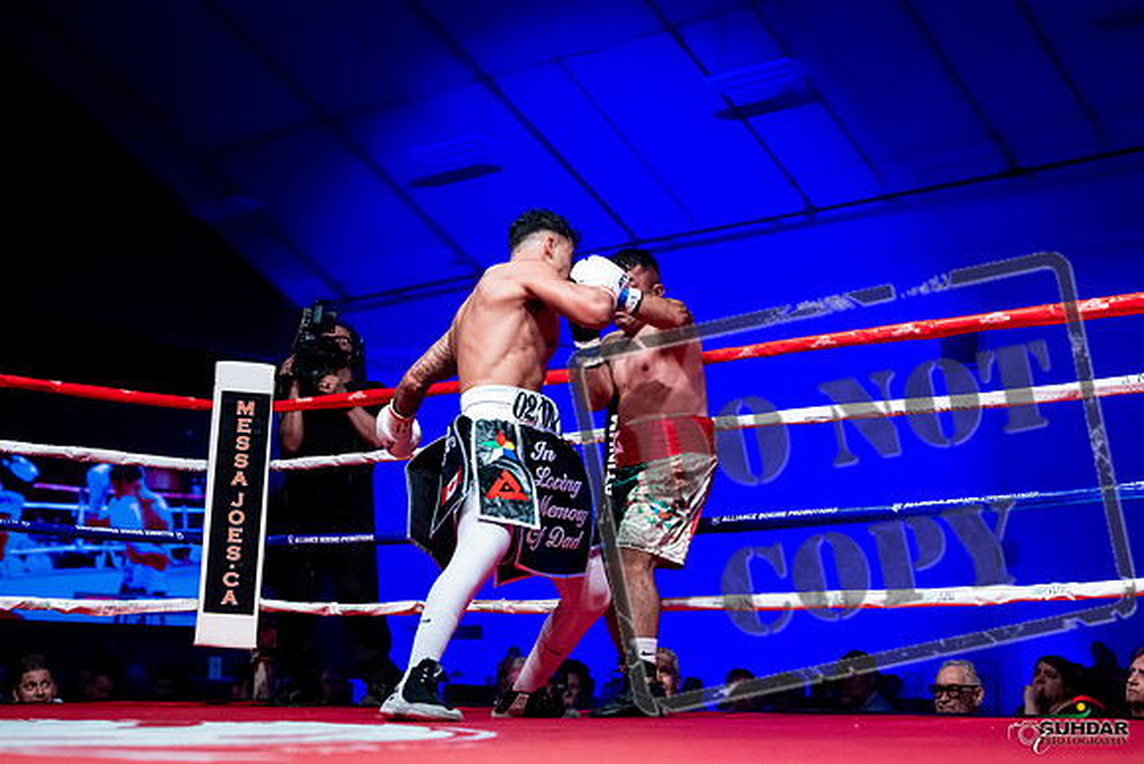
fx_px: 1843
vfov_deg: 23.4
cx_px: 572
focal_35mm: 58
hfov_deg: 34.5
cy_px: 382
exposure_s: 1/1000
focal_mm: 58
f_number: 2.8
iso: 4000
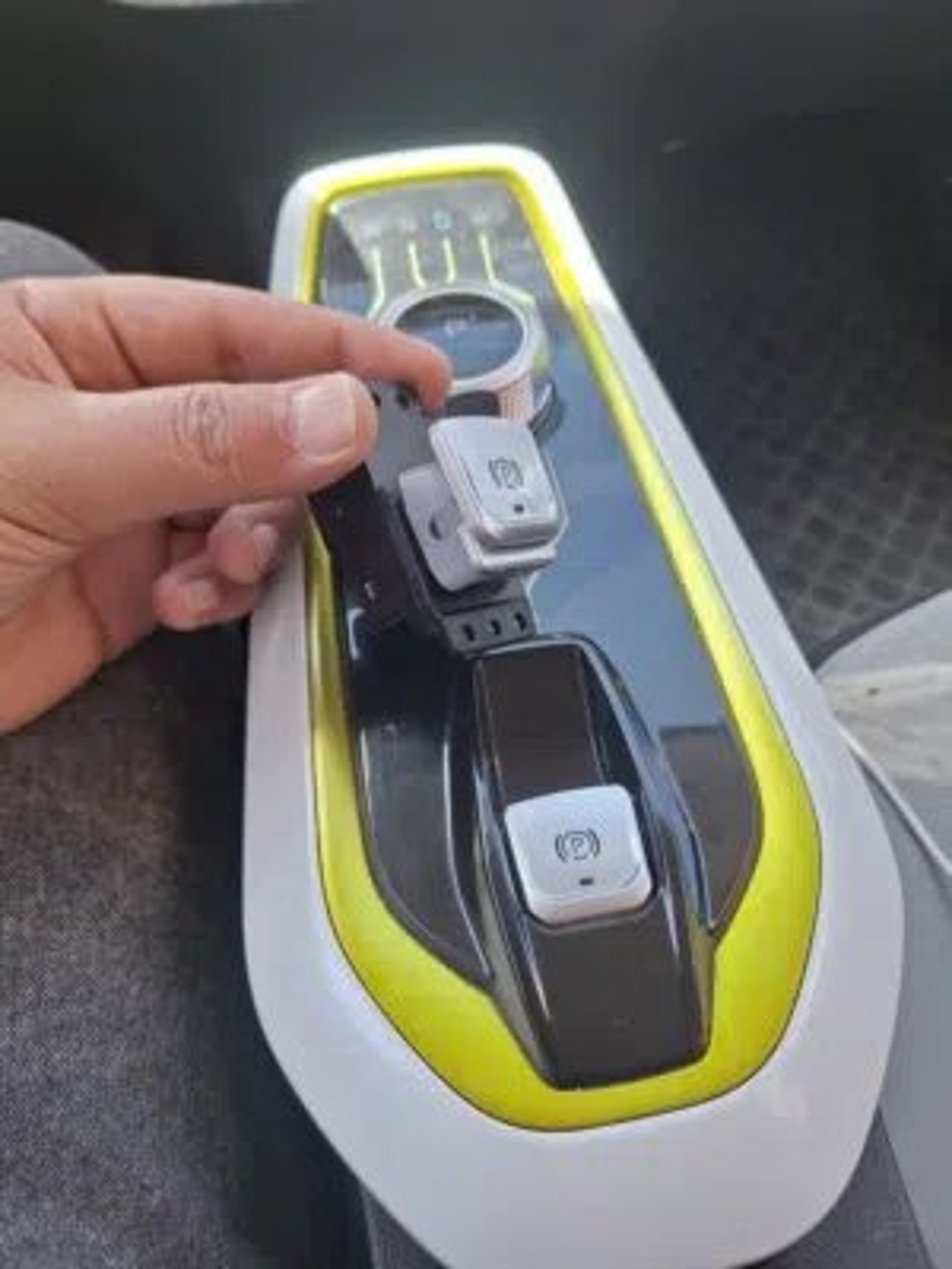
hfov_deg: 58.9
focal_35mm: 23
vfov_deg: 73.9
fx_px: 843
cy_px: 634
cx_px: 476
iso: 40
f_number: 1.8
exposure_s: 1/269
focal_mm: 5.54
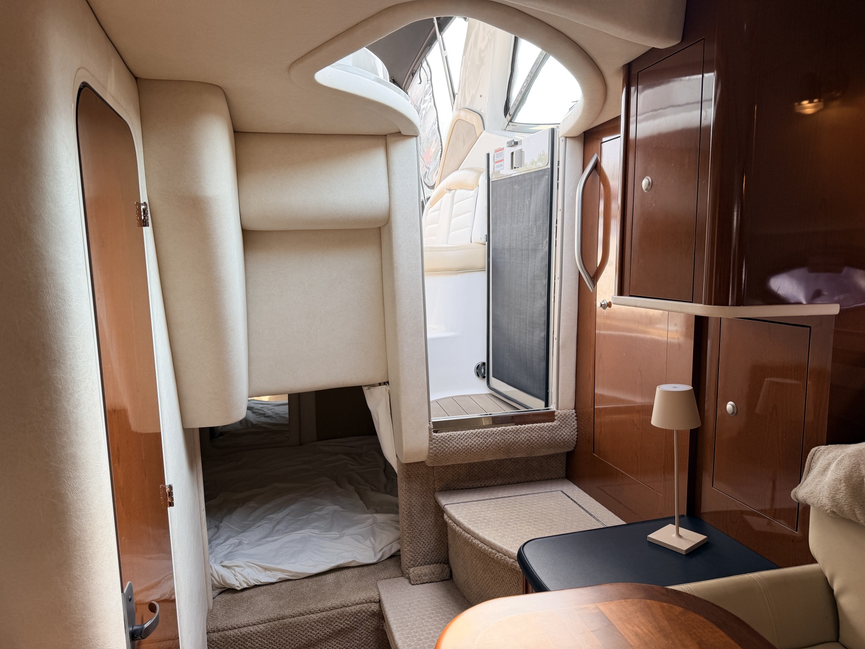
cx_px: 432
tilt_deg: -10.4
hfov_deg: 71.6
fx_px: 600
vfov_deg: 56.8
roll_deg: +1.0
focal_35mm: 24
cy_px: 324
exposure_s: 1/214
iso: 80
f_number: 1.78
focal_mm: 6.76
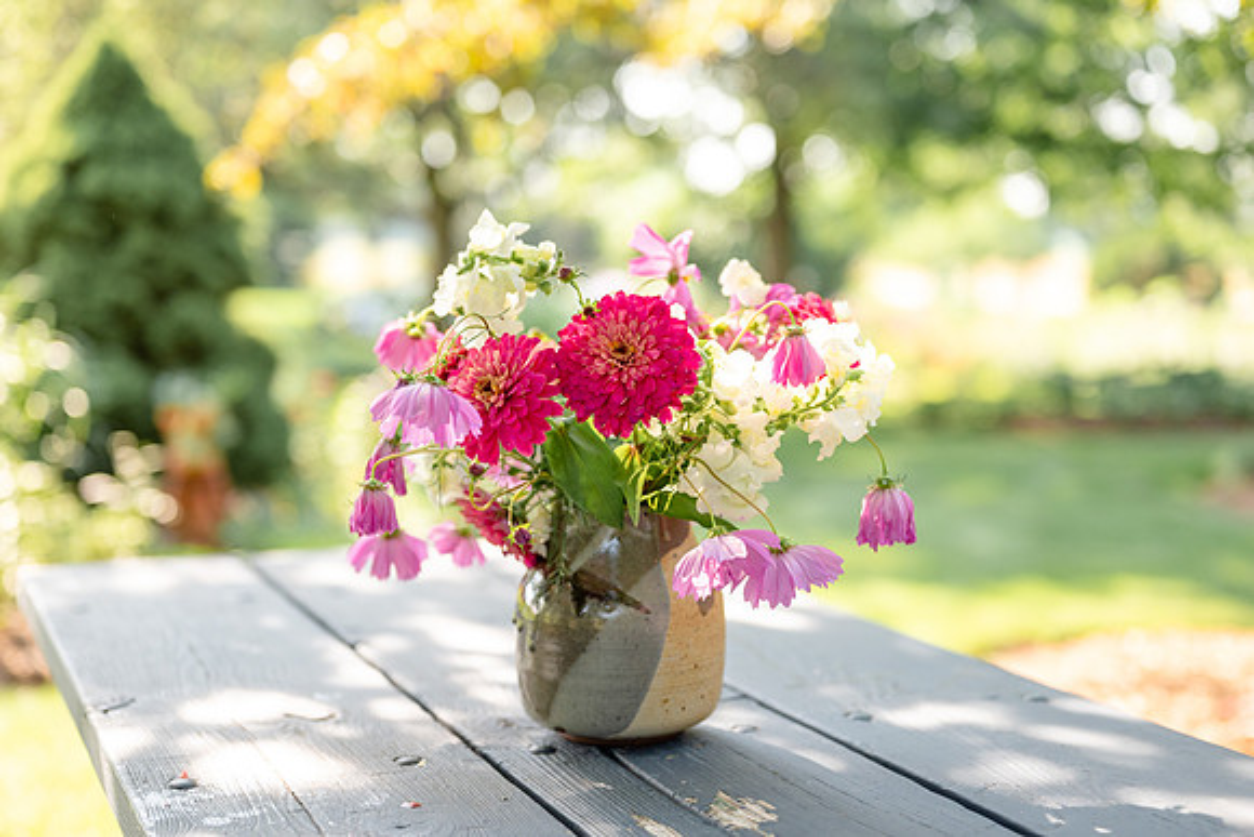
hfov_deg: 39.6
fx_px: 1742
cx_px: 627
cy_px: 418
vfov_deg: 27.0
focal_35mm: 50
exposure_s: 1/1250
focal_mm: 50
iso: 500
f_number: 2.2
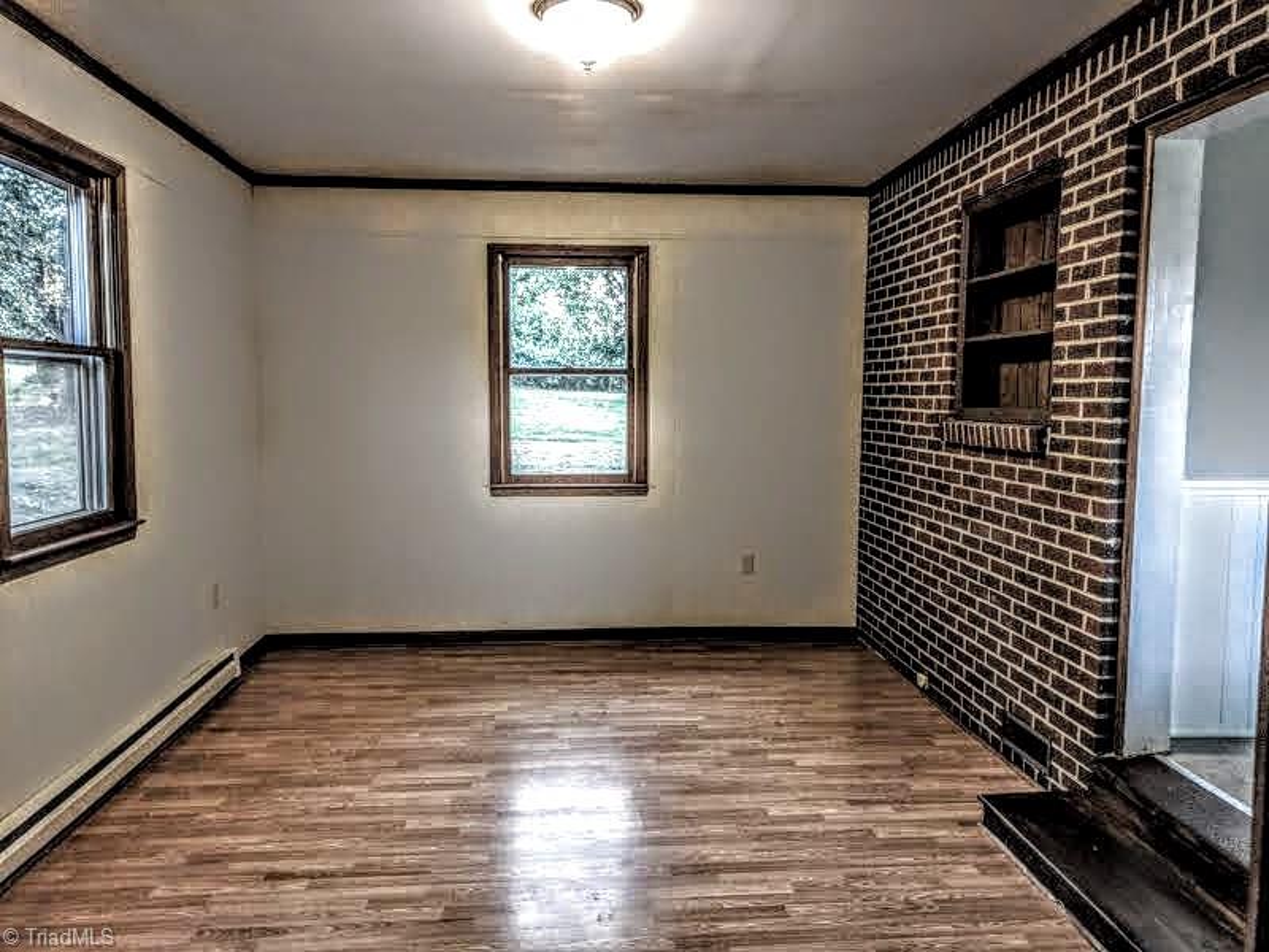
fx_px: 953
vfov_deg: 53.1
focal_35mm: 26
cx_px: 634
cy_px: 476
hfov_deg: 67.3
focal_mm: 4.67
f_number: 2
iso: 509
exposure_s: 1/40
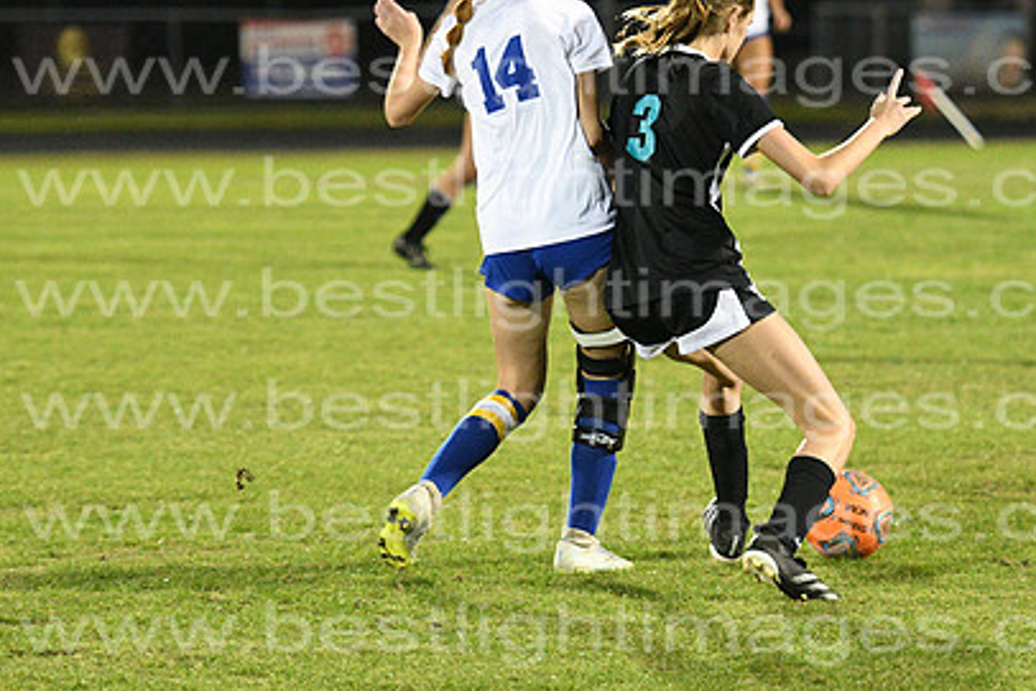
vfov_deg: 5.1
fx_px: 7707
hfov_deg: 7.7
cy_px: 244
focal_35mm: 268
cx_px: 600
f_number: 2.8
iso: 7200
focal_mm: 125
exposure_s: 1/800
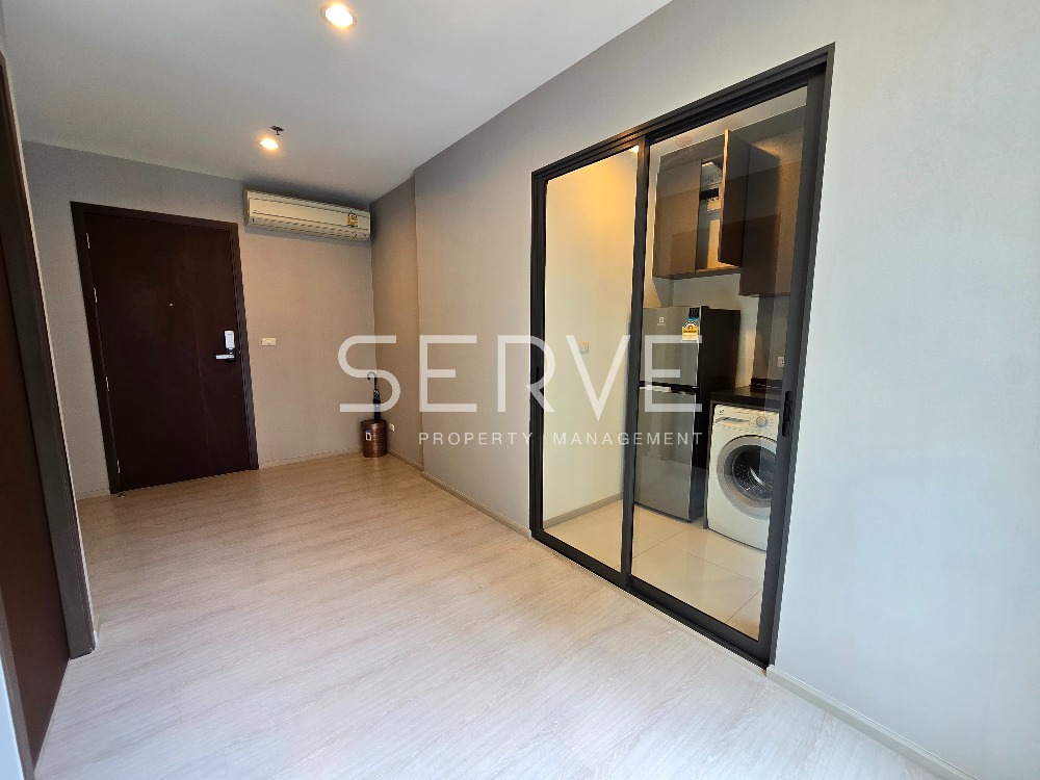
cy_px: 390
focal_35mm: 13
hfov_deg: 106.2
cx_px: 520
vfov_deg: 89.9
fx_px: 391
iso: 125
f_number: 2.2
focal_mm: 2.2
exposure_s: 1/50
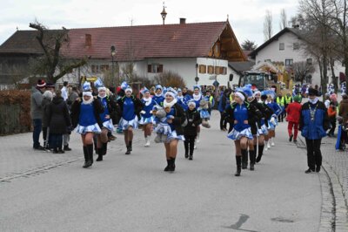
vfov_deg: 22.6
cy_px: 116
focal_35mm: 60
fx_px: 580
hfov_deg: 33.4
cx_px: 174
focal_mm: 60
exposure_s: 1/1250
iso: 2500
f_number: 9
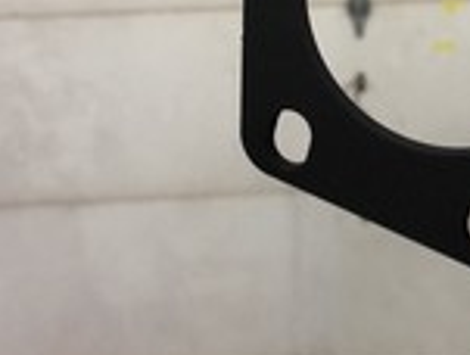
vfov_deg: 19.3
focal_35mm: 74
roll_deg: +3.9
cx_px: 392
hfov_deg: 25.7
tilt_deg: -10.3
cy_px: -9
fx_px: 1007
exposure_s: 1/20
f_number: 1.8
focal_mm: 4
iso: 40
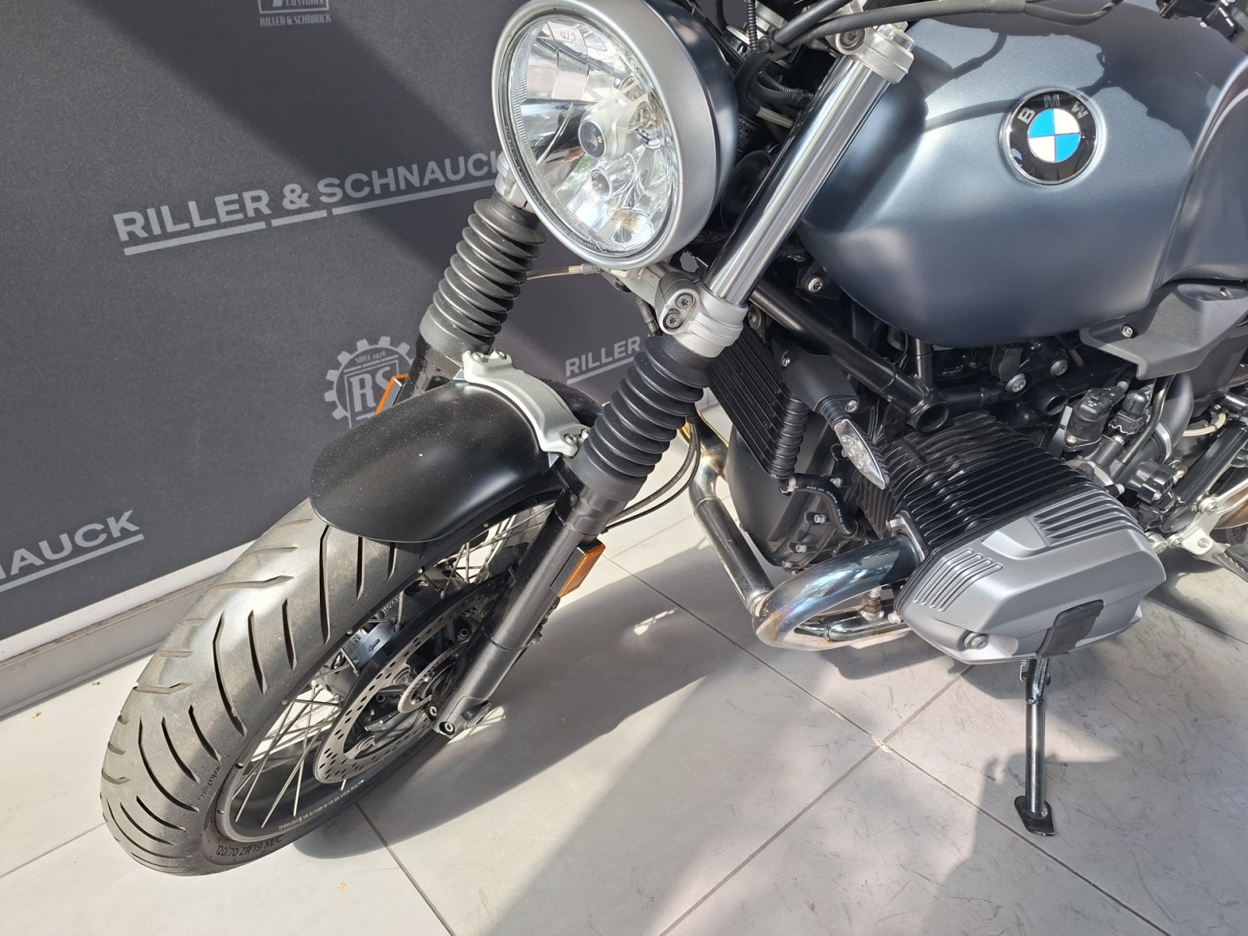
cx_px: 624
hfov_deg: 73.9
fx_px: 829
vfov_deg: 58.9
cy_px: 468
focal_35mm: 23
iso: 64
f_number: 1.8
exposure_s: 1/100
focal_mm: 5.54
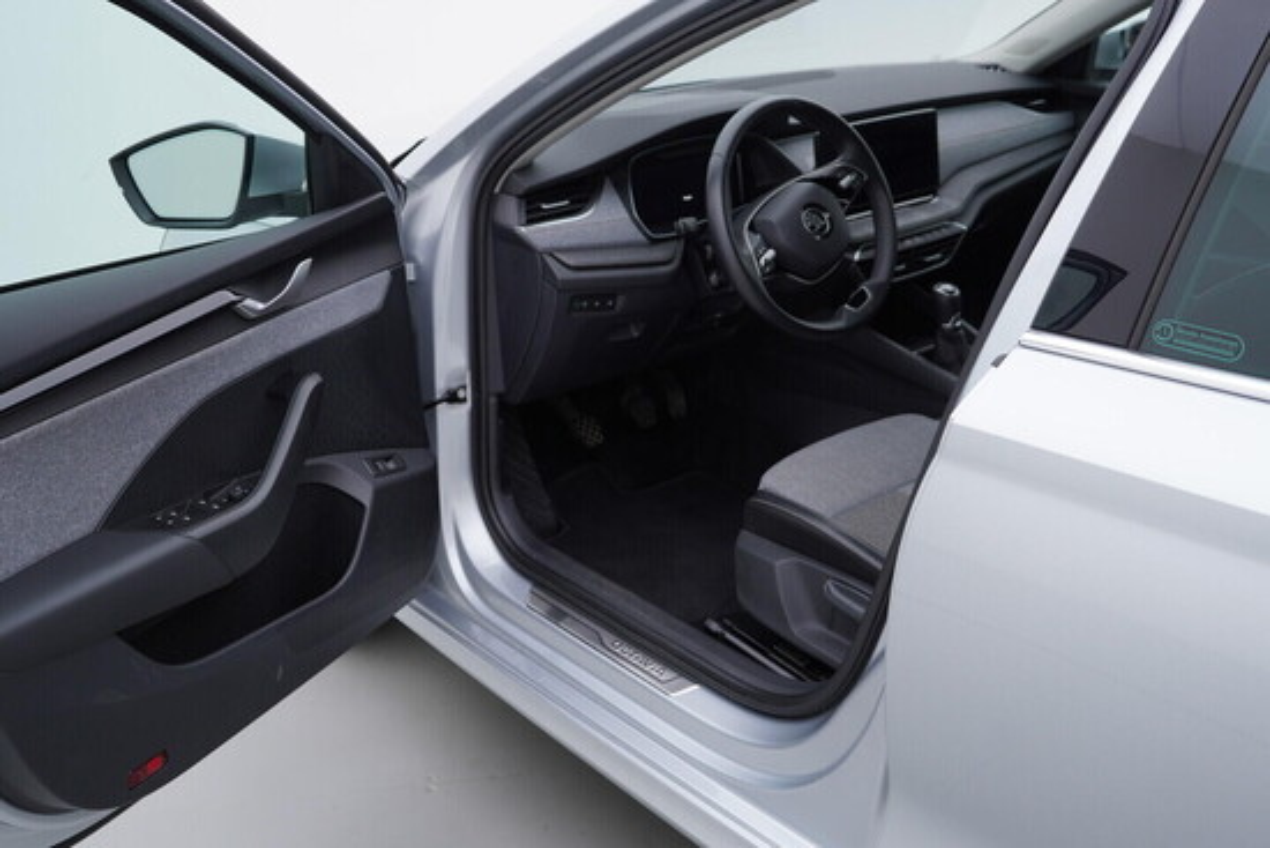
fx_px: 1270
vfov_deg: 36.9
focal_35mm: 36
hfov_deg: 53.1
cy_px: 424
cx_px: 635
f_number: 3.5
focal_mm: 24
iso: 125
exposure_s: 1/60
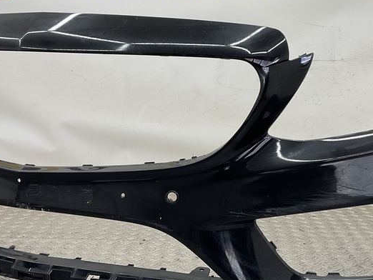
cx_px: 184
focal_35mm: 56
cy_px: 124
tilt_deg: -8.4
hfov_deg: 34.3
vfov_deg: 26.1
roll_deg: -2.1
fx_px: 604
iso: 25
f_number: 1.8
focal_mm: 3
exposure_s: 1/120
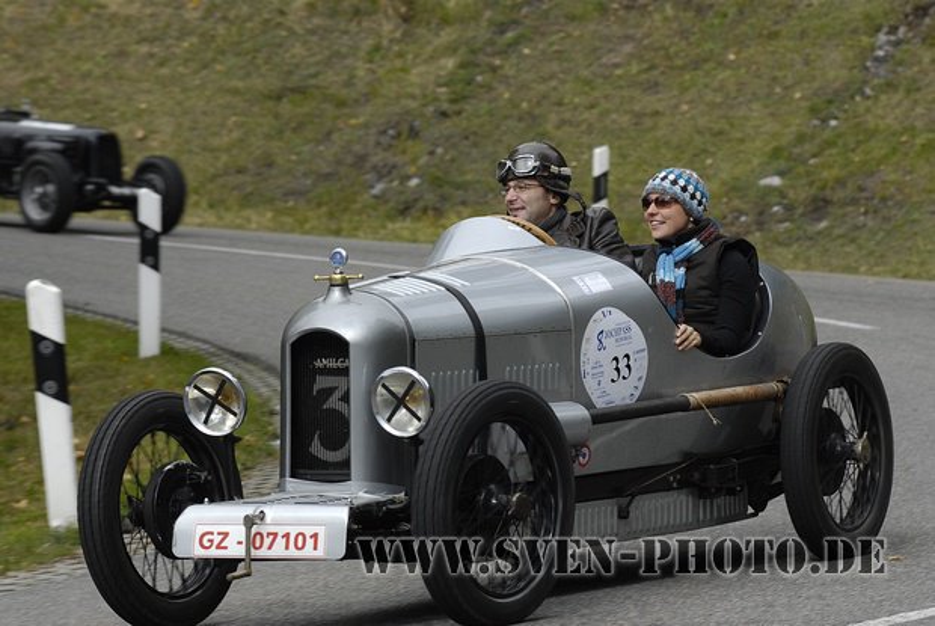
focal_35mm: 218
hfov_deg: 9.5
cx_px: 468
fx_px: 5656
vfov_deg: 6.3
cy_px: 313
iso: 200
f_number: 7.1
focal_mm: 145
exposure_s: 1/350
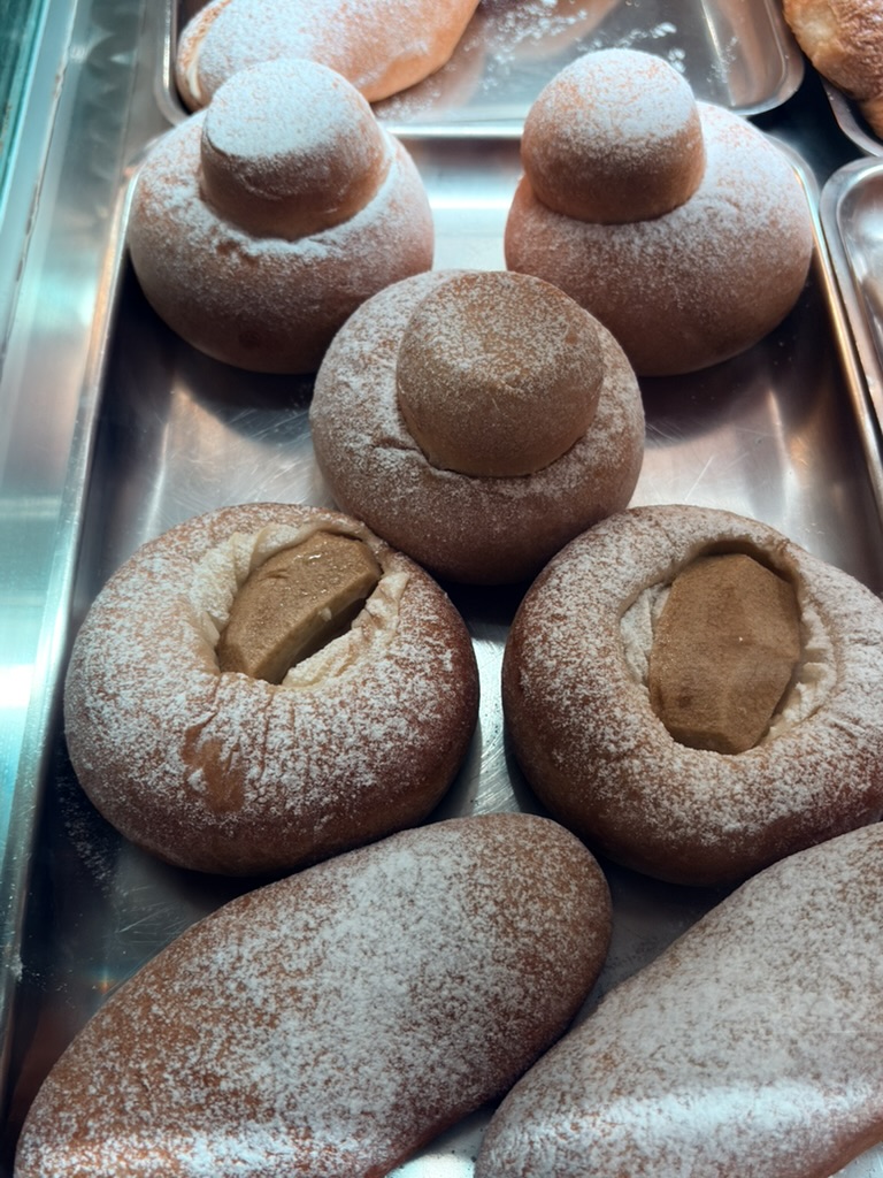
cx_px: 442
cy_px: 589
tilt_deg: -58.5
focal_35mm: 35
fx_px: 1190
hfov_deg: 40.7
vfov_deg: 52.6
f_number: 1.6
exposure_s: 1/50
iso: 160
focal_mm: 5.96
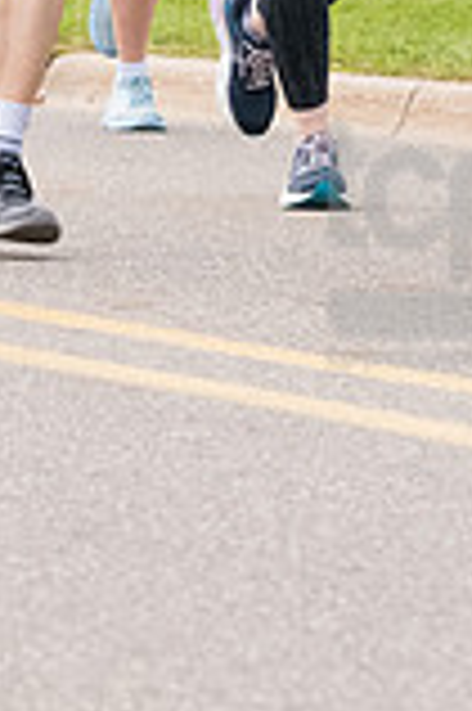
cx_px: -61
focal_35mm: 497
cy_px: -243
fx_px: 9795
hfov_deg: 2.8
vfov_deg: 4.1
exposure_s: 1/1600
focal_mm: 116
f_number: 7.1
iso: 4000
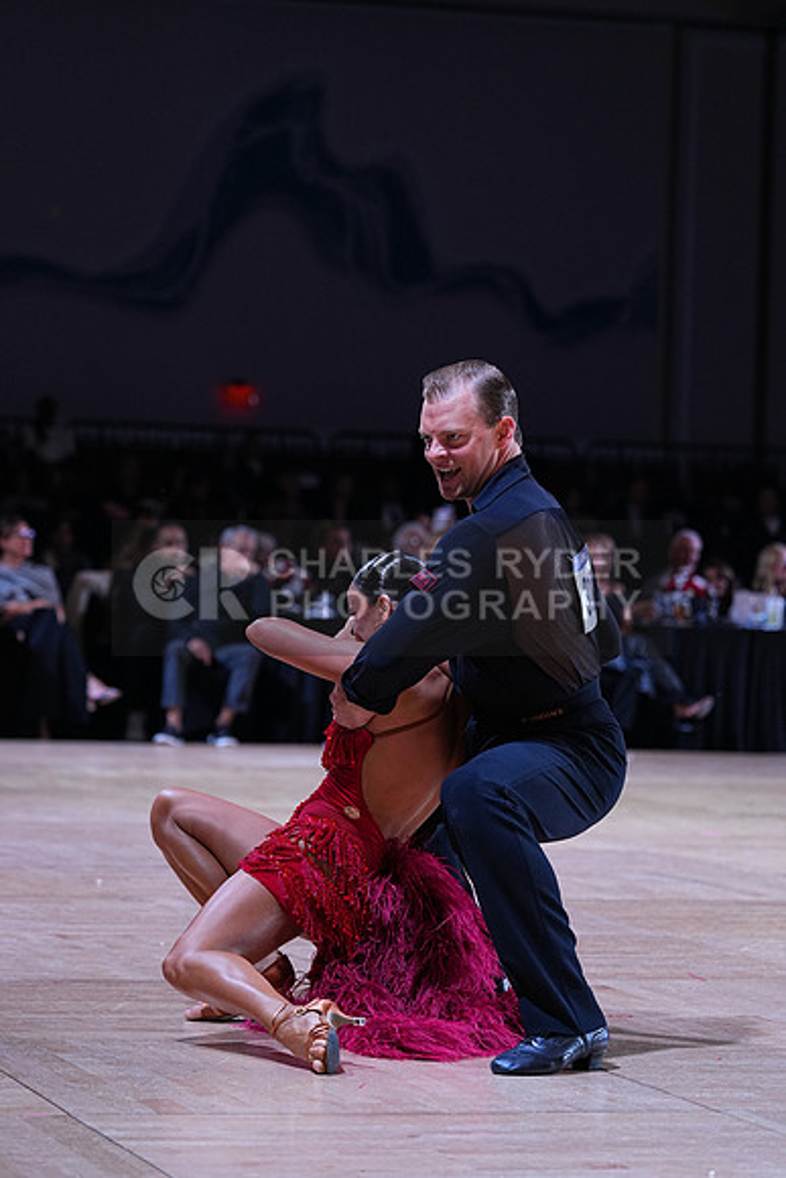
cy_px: 589
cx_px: 393
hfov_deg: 10.8
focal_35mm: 127
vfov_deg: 16.1
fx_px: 4156
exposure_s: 1/400
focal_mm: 127
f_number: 4
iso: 1250
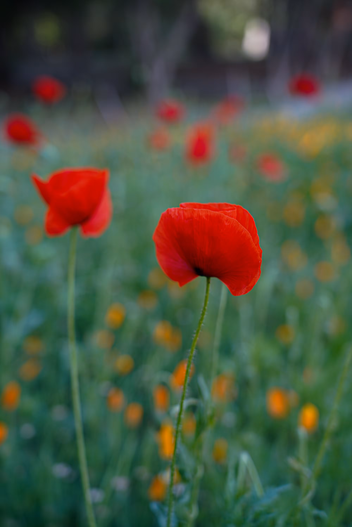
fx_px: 792
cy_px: 264
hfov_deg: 25.1
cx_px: 176
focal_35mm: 54
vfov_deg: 36.9
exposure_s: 1/125
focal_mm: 54
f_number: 4
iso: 200
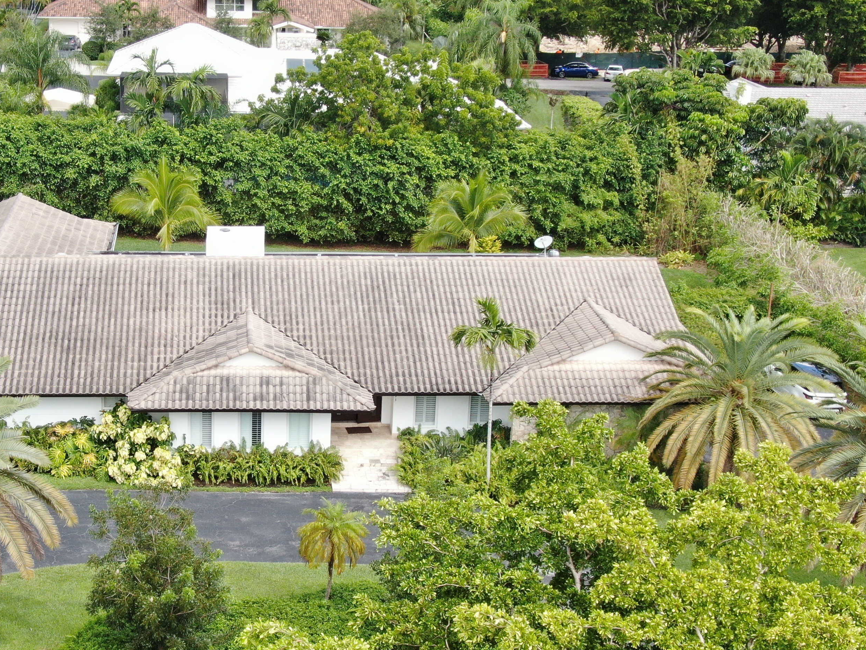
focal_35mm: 61
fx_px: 1526
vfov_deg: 24.0
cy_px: 353
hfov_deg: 31.5
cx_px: 302
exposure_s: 1/240
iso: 100
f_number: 3.4
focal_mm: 6.48
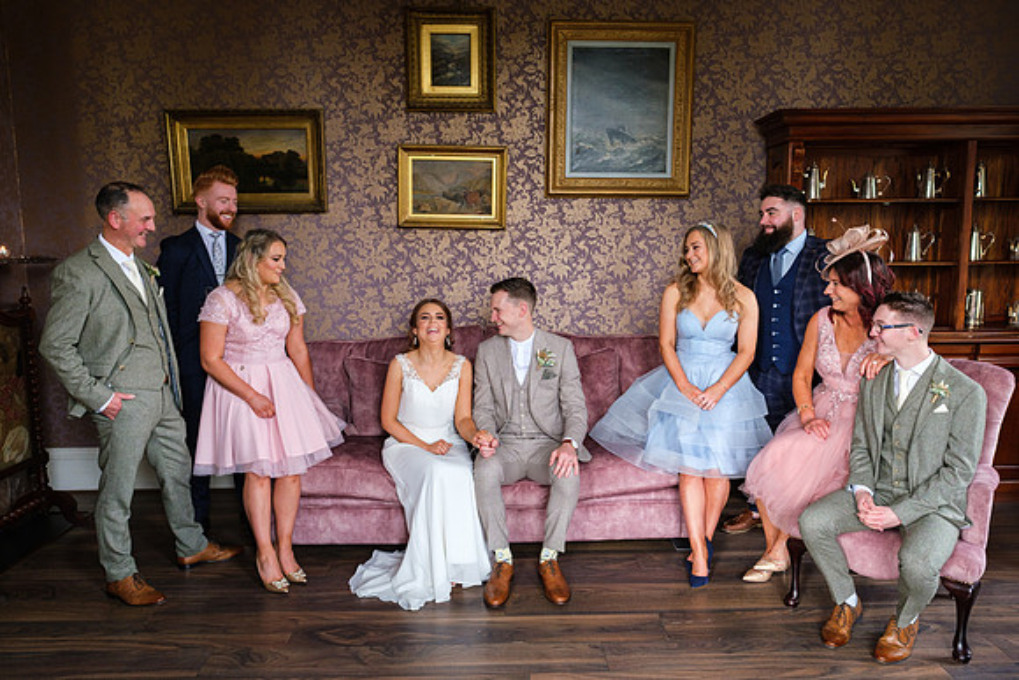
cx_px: 504
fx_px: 693
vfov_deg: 52.3
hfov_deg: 72.7
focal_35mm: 24
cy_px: 340
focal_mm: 16
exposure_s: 1/160
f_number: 2.8
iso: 1250
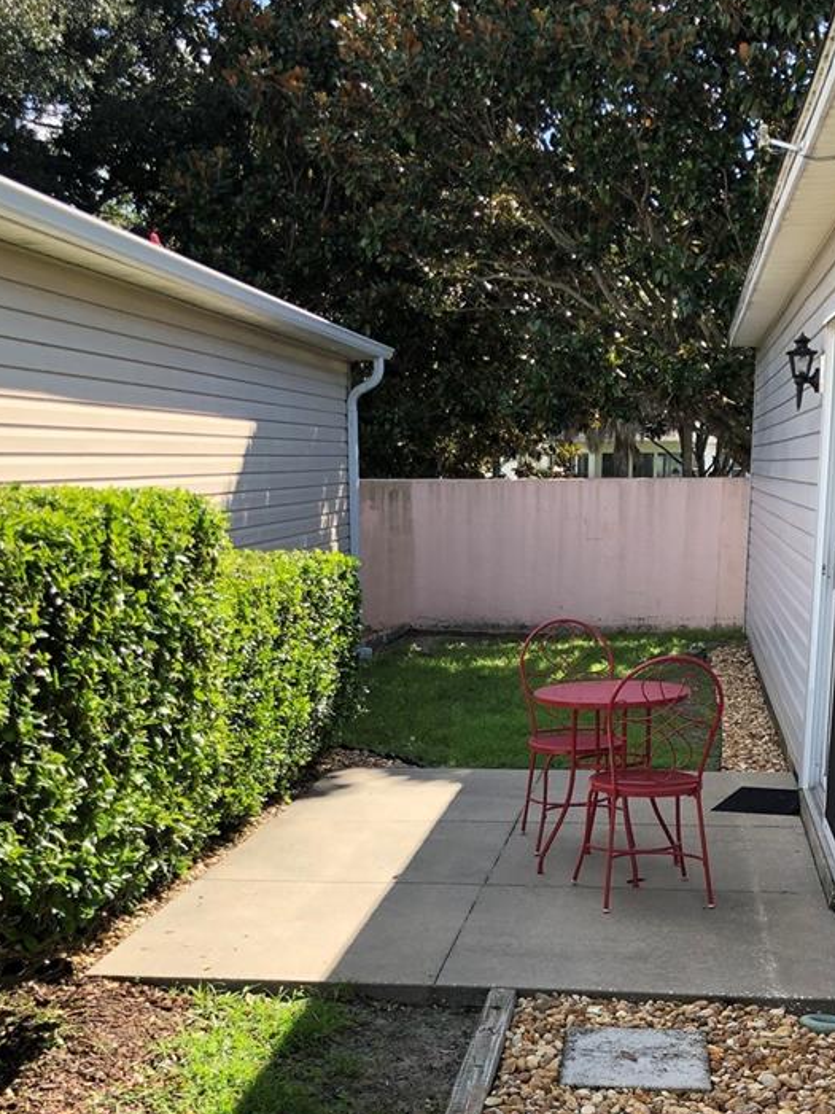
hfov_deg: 30.2
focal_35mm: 48
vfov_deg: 38.2
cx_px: 477
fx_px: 1544
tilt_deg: -13.8
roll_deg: +0.2
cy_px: 894
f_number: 1.8
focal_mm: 4
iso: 20
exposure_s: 1/501
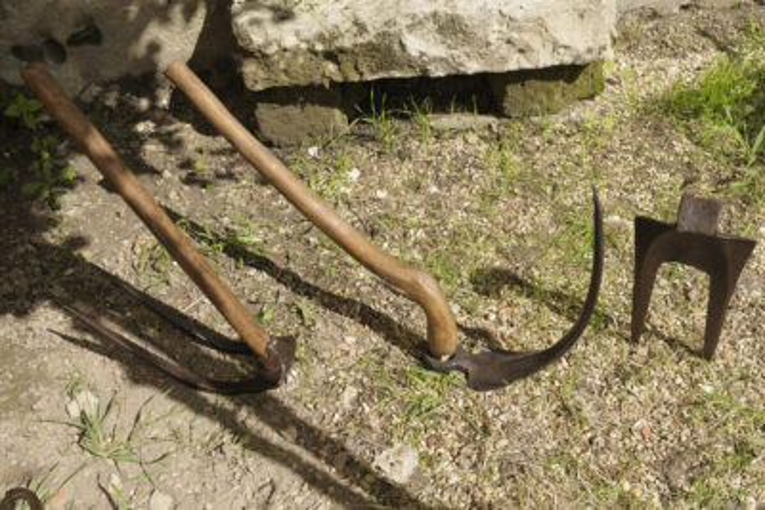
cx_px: 382
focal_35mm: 36
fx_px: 765
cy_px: 255
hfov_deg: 53.1
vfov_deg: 36.9
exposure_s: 1/400
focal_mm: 24
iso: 200
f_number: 9
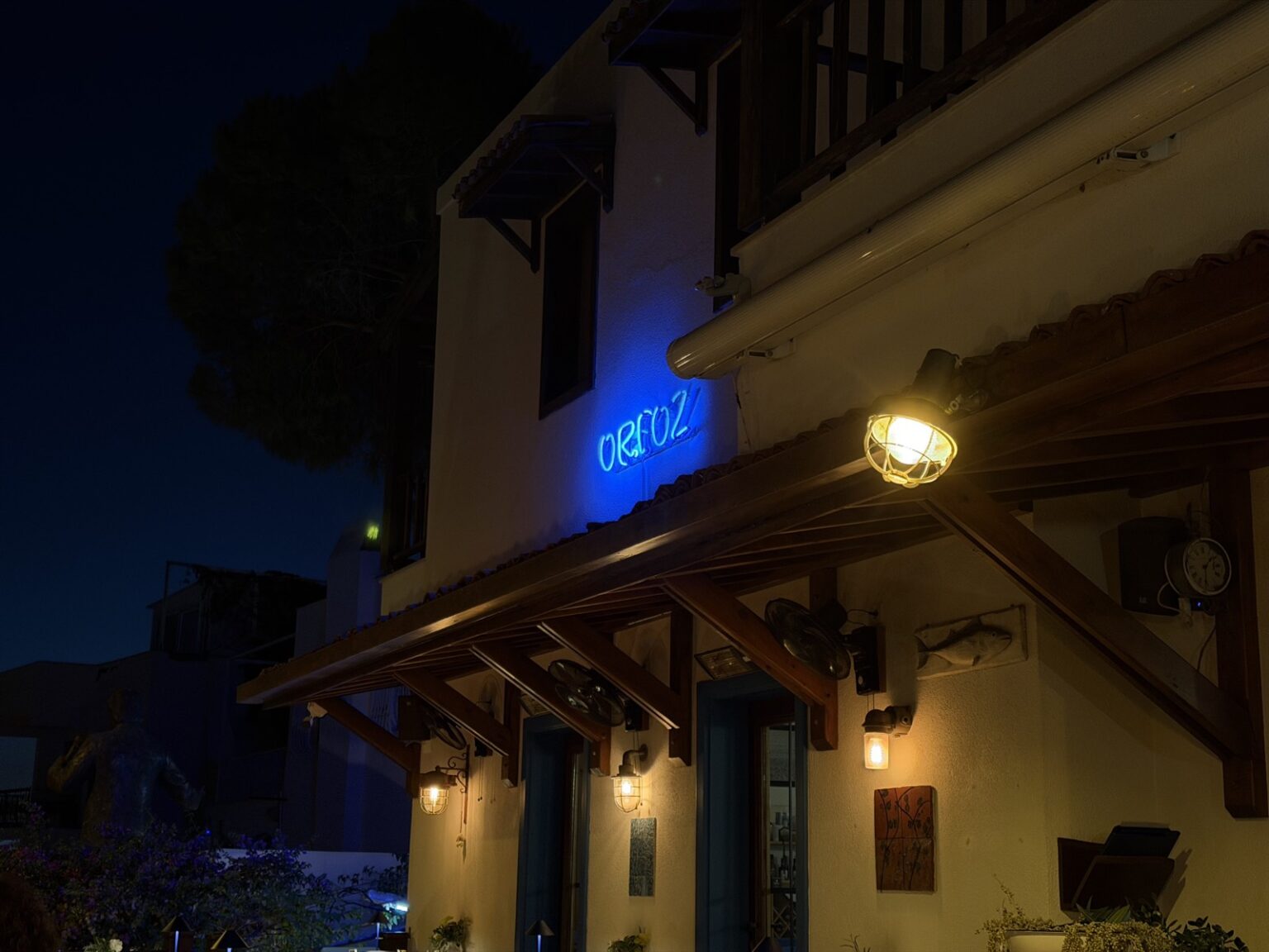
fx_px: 1760
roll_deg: -1.3
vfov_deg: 30.3
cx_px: 634
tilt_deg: +12.3
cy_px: 476
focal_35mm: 48
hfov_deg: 39.7
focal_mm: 6.76
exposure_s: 1/25
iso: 640
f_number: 1.78
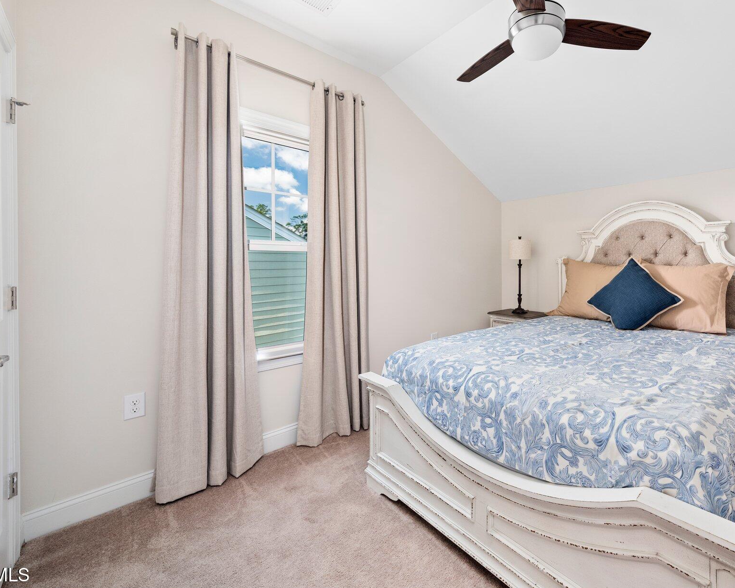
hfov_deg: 94.4
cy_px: 278
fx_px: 326
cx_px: 468
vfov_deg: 84.0
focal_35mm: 15
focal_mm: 12
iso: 640
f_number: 7.1
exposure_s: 1/2.5
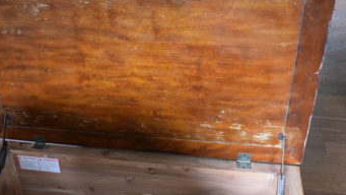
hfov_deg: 44.0
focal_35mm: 46
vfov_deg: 26.0
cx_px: 121
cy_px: 106
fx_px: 422
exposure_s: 1/20
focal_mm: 20
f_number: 7.1
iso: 3200
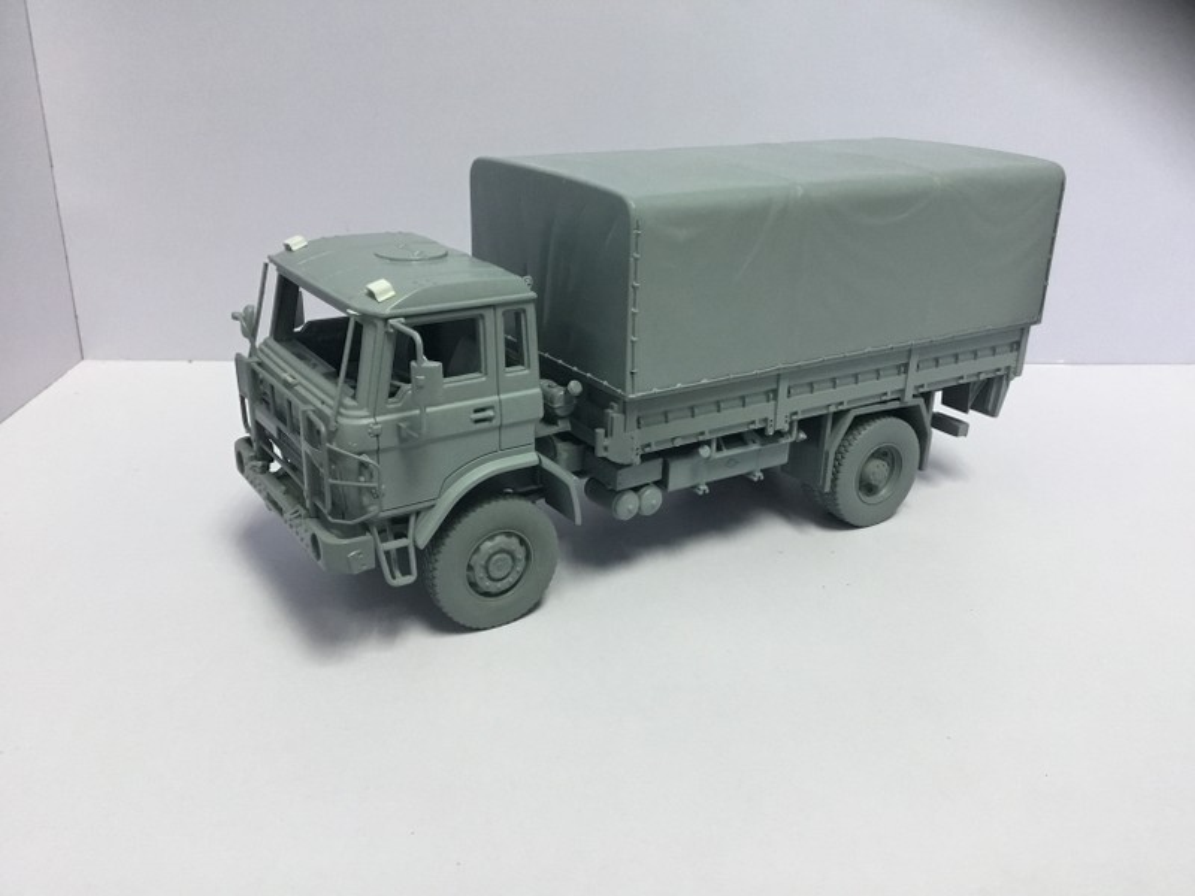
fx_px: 1070
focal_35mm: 31
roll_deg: +0.1
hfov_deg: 58.4
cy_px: 448
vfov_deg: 45.4
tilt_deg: -21.2
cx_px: 598
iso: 160
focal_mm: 3.3
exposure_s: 1/33
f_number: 2.4
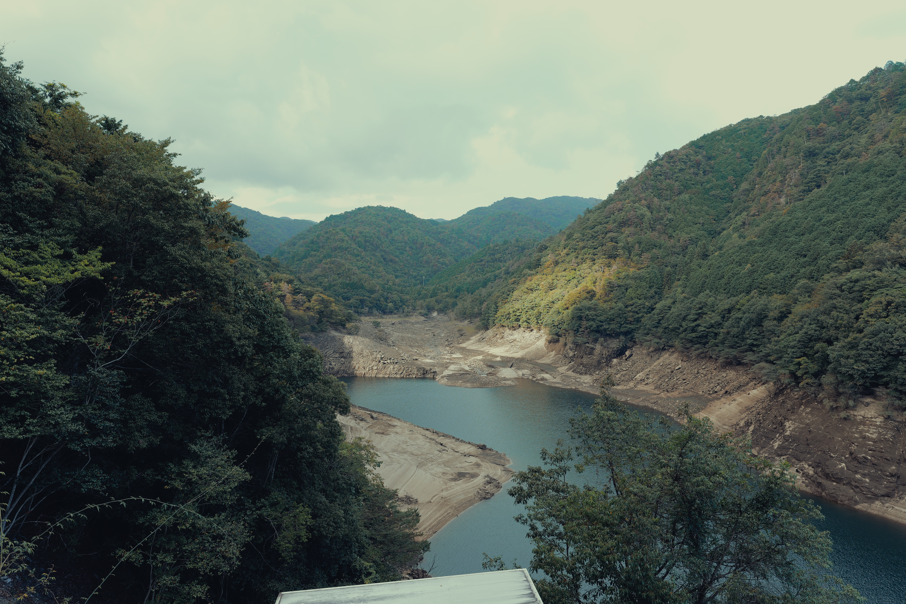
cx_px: 453
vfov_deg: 57.2
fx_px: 554
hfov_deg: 78.6
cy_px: 302
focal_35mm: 22
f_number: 4
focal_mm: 22
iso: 100
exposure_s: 1/160
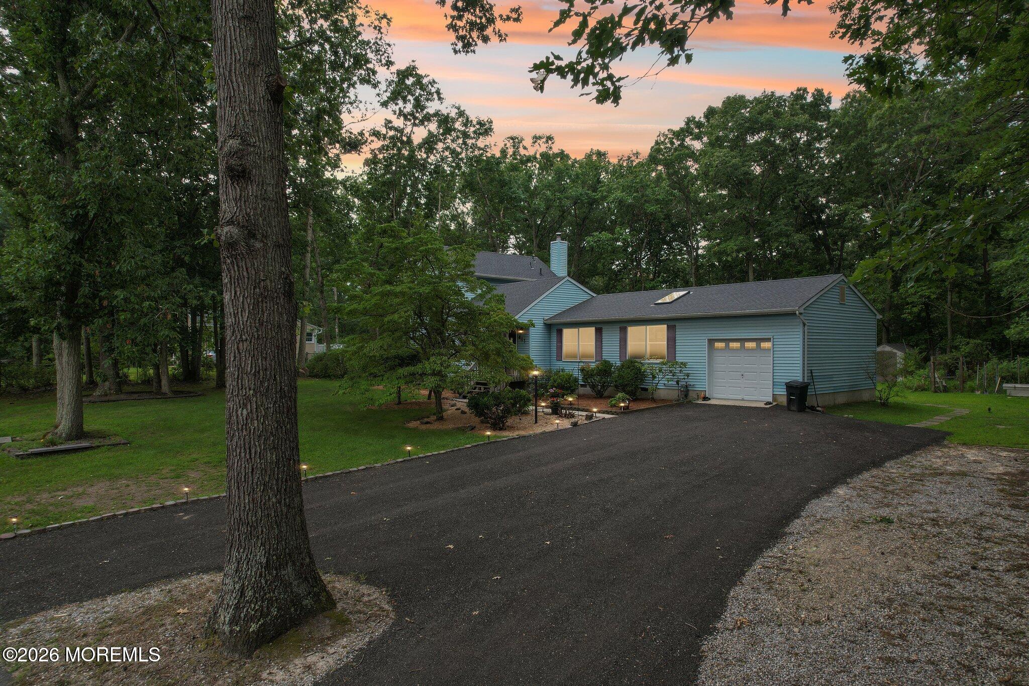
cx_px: 514
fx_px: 629
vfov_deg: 57.2
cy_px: 343
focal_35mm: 22
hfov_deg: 78.6
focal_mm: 8.38
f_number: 2.8
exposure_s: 1/400
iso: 100
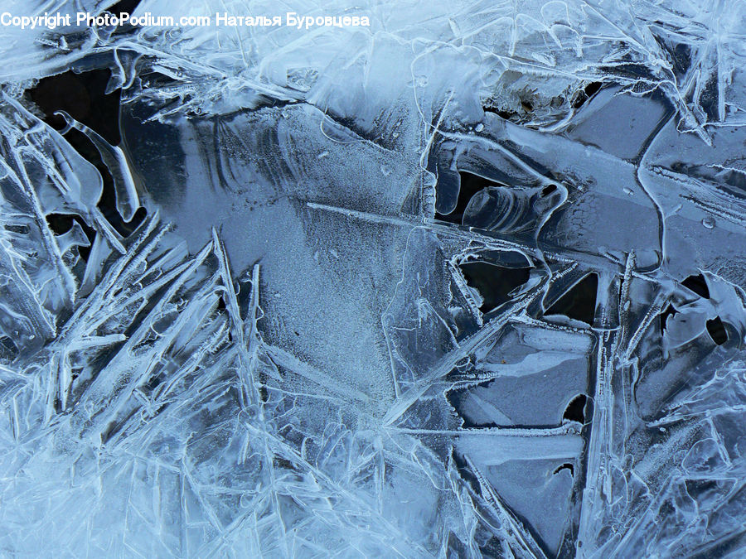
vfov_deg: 19.9
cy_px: 280
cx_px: 373
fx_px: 1595
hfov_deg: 26.3
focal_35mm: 74
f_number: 5
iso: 80
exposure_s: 1/125
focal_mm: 12.4
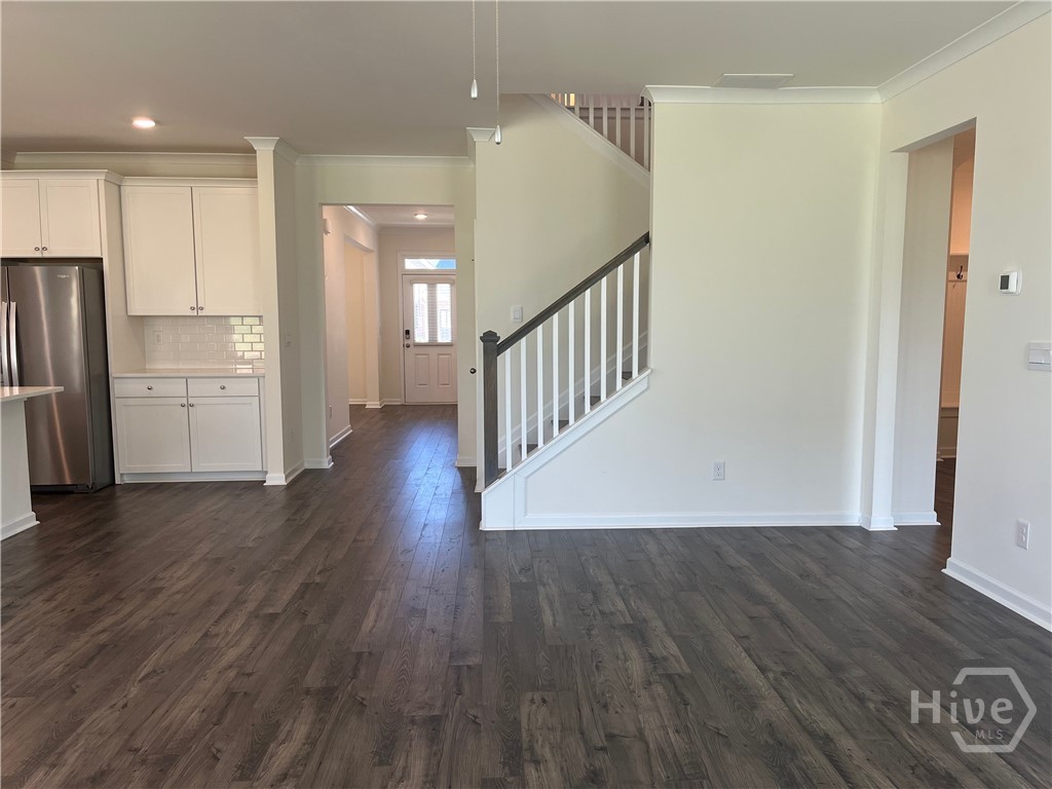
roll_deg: +0.0
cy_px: 394
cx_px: 526
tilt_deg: -6.3
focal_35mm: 26
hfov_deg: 67.3
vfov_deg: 53.1
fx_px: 790
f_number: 1.6
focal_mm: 5.1
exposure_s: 1/120
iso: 80
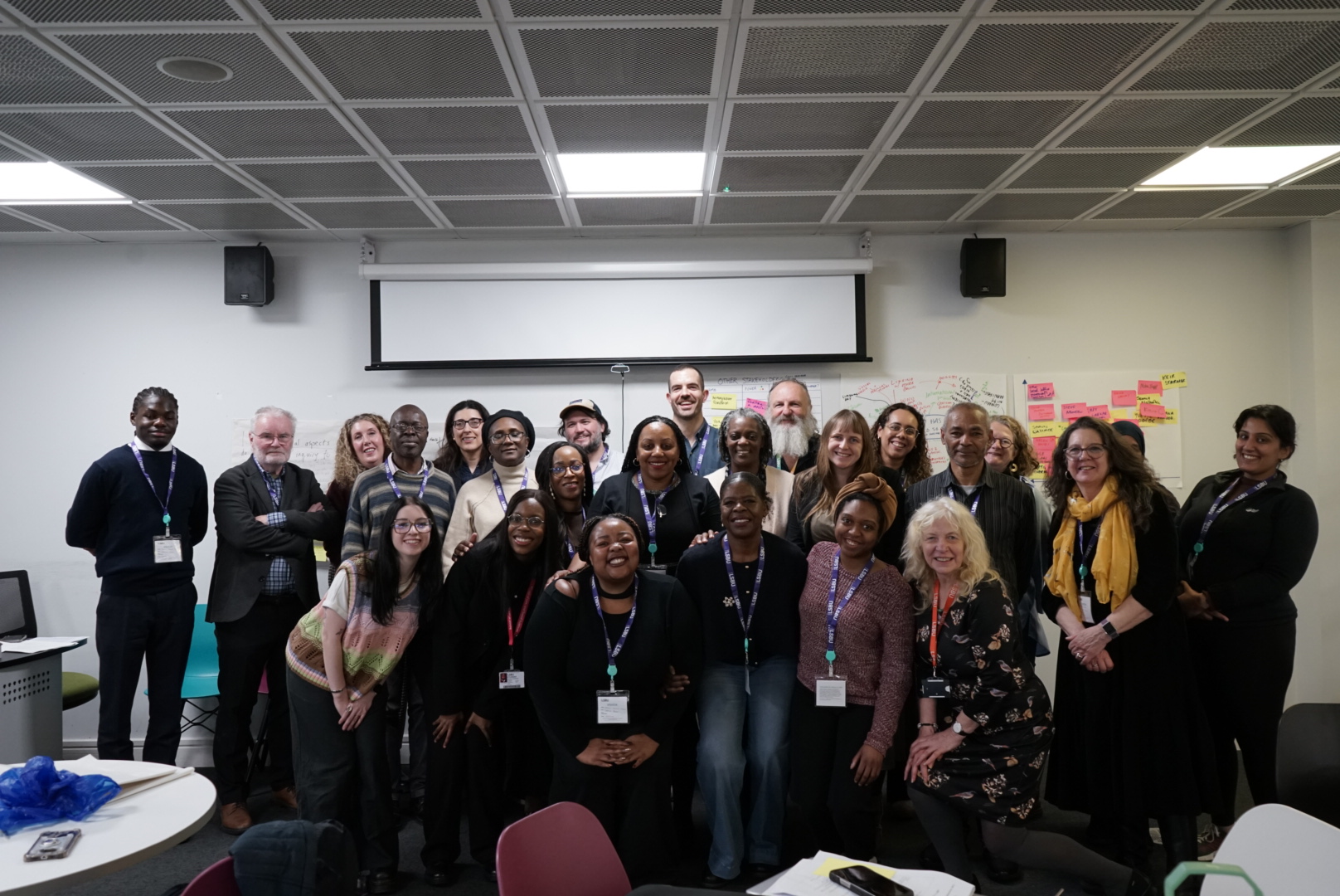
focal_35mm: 29
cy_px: 448
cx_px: 670
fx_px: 1080
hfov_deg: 63.6
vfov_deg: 45.0
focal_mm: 29
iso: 2000
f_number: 5.6
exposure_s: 1/60
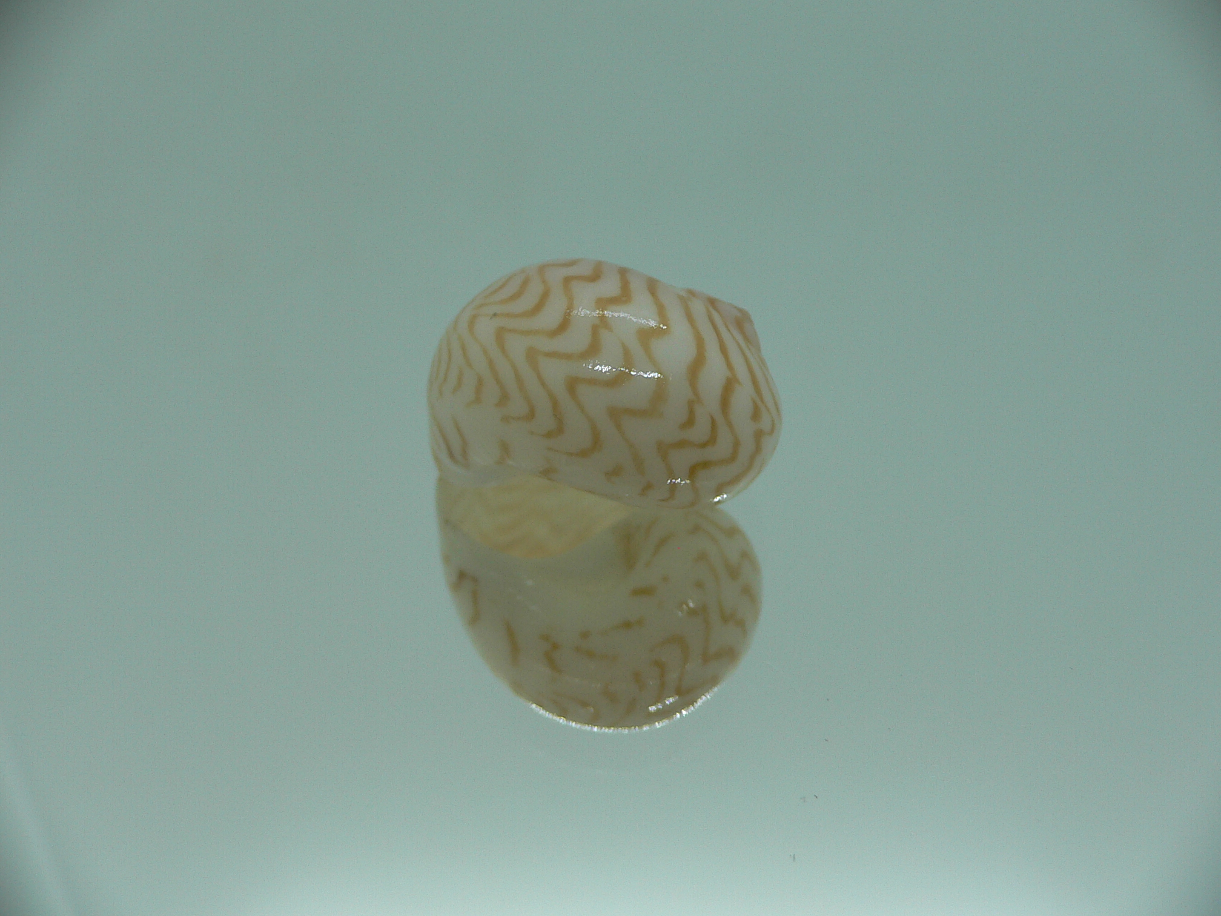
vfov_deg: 40.7
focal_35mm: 35
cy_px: 458
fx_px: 1235
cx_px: 610
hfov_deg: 52.6
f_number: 2.8
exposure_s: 1/60
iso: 80
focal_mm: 4.6
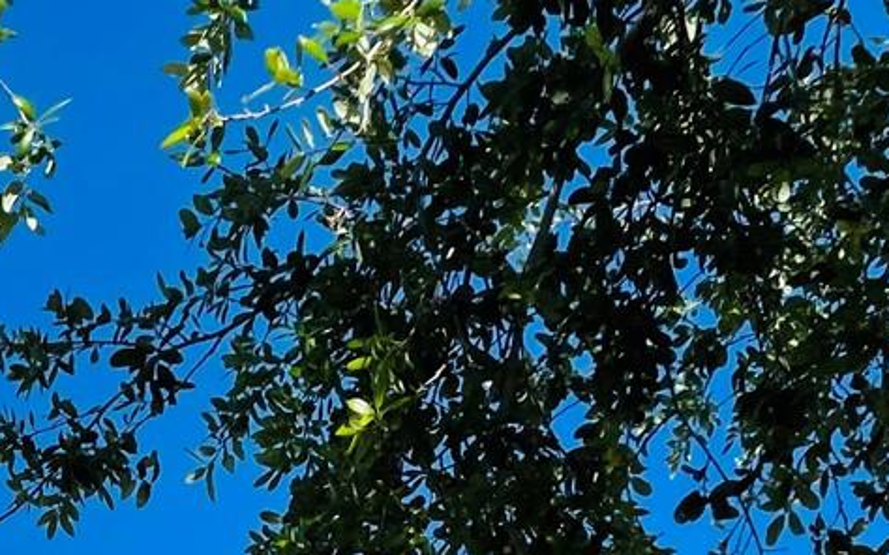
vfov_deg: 12.7
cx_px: -497
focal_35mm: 93
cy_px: 1035
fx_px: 2253
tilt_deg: +16.7
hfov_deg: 19.2
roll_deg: -2.1
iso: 32
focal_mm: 4.2
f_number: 1.6
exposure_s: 1/6897
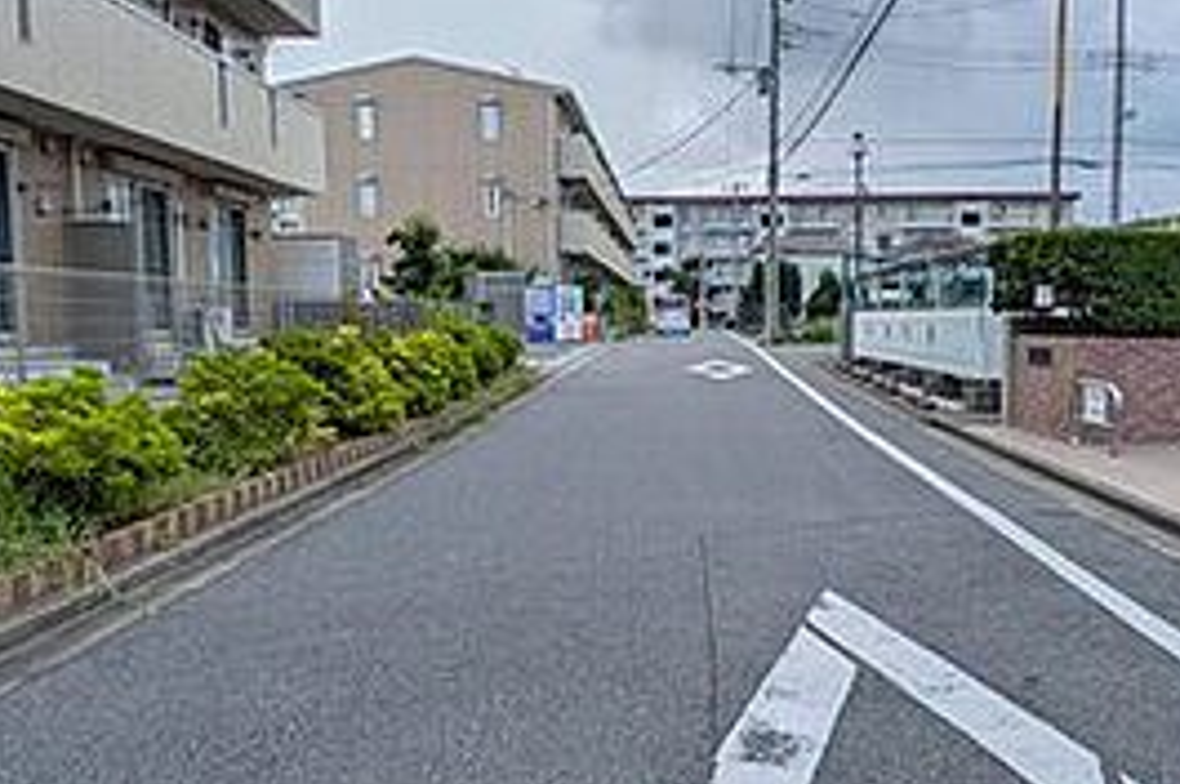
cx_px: 686
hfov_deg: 57.0
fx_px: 1080
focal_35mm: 33
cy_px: 419
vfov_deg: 39.9
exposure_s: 1/2604
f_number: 2.2
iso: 51
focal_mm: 1.83
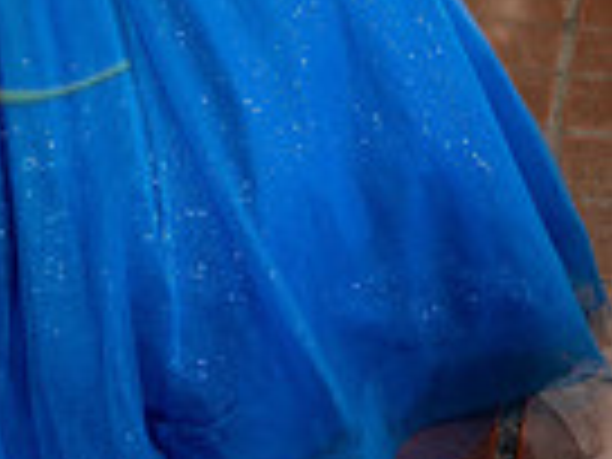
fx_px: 1962
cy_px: -225
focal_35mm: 111
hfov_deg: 17.2
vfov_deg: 12.7
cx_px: -58
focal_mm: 35
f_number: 2
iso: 250
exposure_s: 1/320
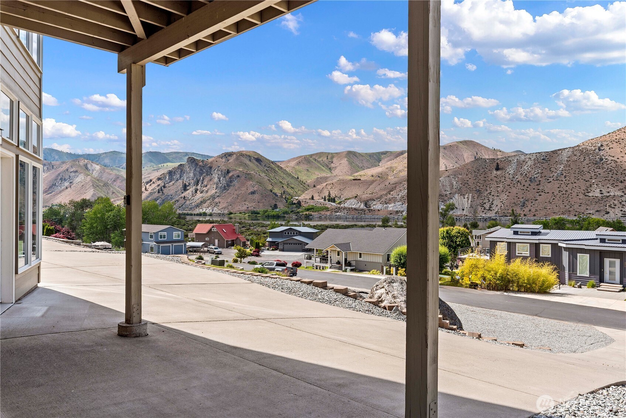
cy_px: 209
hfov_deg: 71.5
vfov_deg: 51.3
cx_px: 313
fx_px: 435
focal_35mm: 25
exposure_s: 1/640
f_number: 8
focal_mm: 25
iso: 100
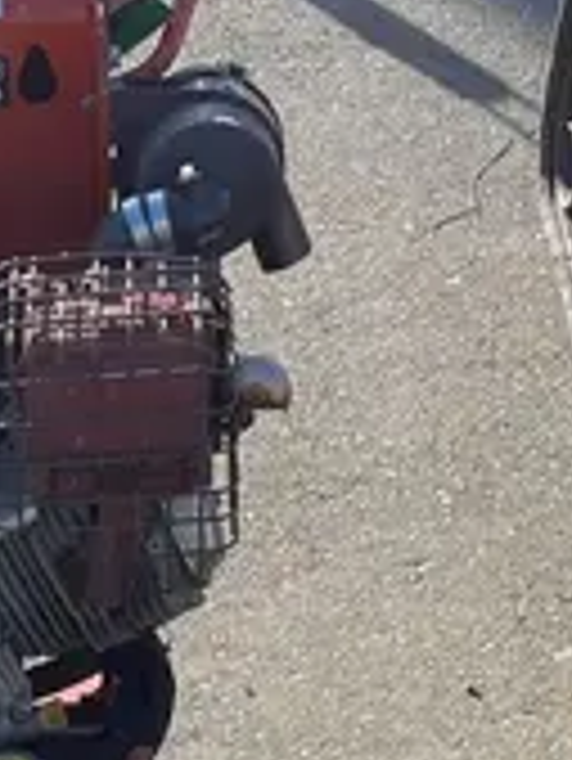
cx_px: -117
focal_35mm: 113
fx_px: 2487
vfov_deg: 15.9
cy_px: 1149
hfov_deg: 12.8
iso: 50
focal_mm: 5.1
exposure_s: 1/1163
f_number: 1.6
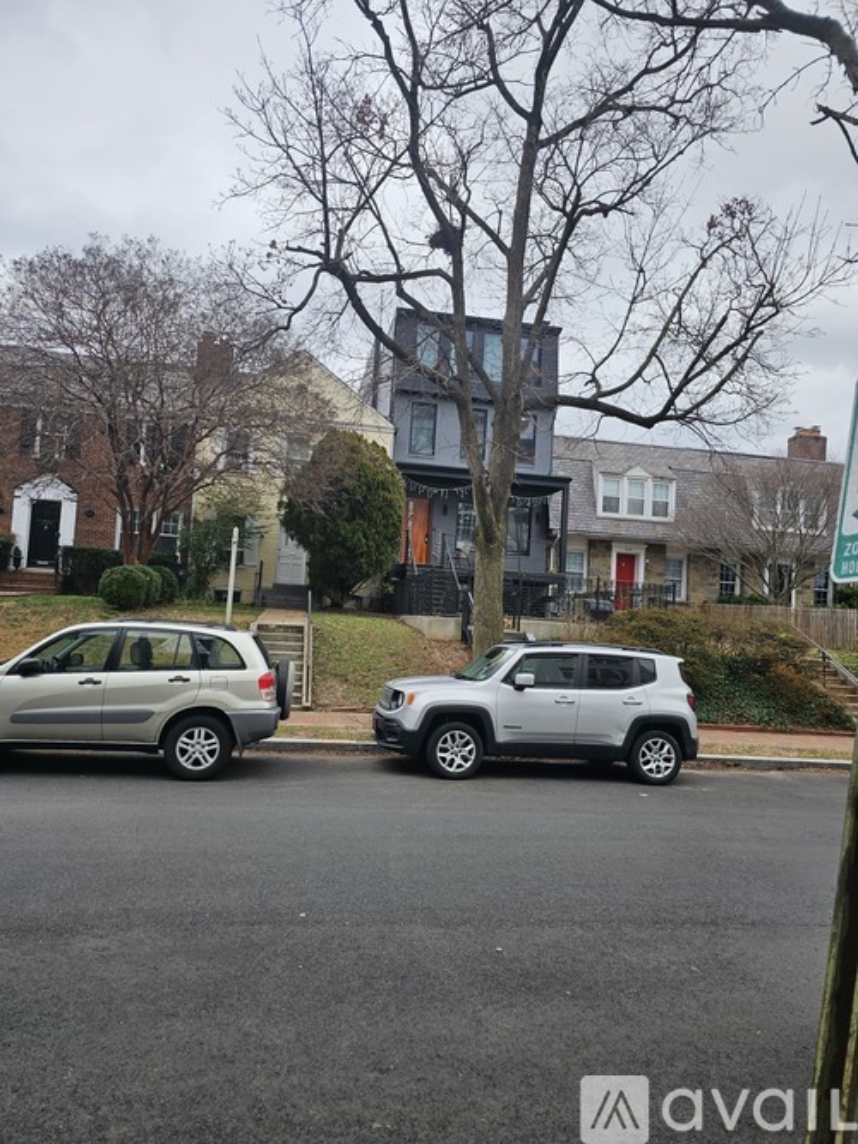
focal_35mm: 23
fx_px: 760
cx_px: 429
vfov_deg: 73.9
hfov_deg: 58.9
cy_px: 572
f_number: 1.7
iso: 10
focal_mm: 6.3
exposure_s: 1/306
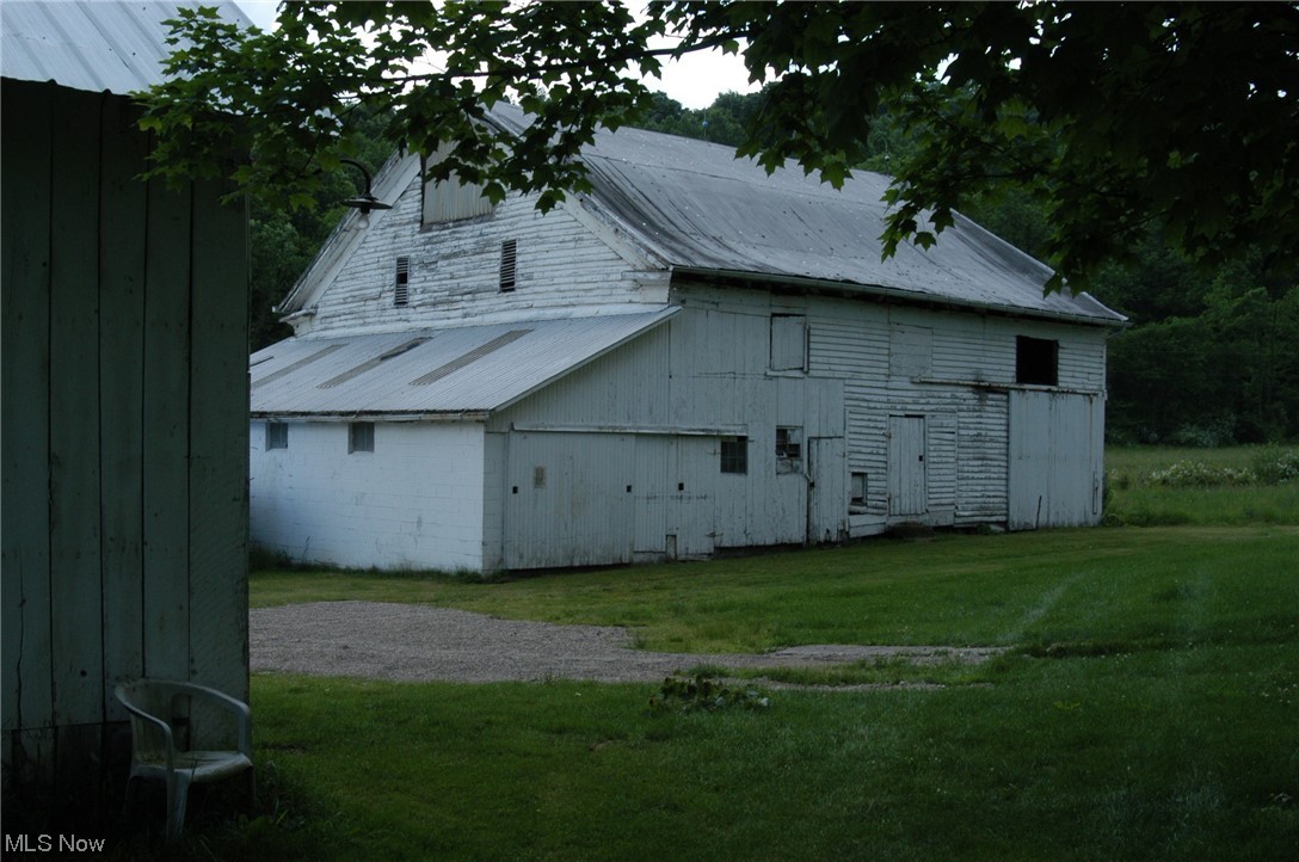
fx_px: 1513
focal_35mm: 42
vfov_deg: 31.8
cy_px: 431
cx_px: 650
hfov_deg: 46.5
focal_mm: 28
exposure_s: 1/400
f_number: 11
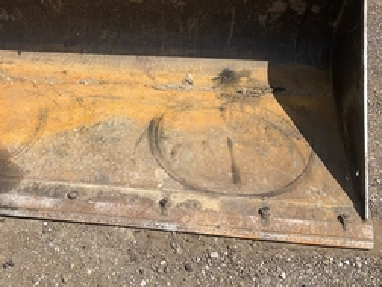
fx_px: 508
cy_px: 99
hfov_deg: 40.6
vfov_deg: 31.3
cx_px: 121
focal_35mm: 46
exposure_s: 1/1577
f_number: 1.8
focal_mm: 3
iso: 25
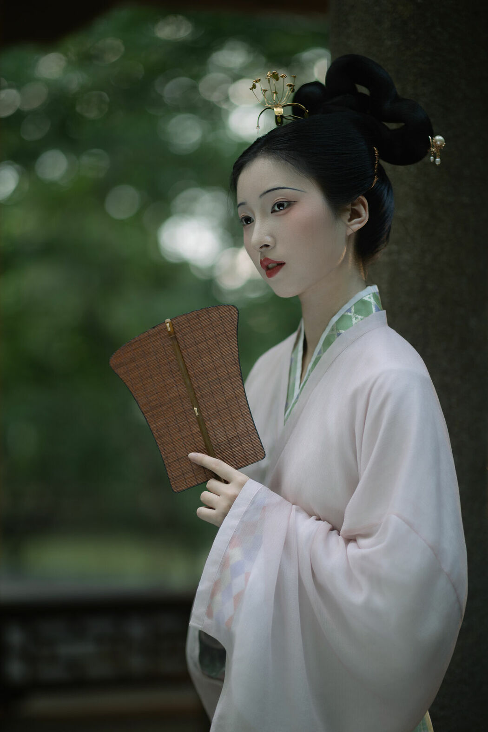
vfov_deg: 23.9
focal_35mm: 85
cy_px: 366
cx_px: 244
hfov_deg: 16.1
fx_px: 1728
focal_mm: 85
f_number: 1.8
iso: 100
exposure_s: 1/40
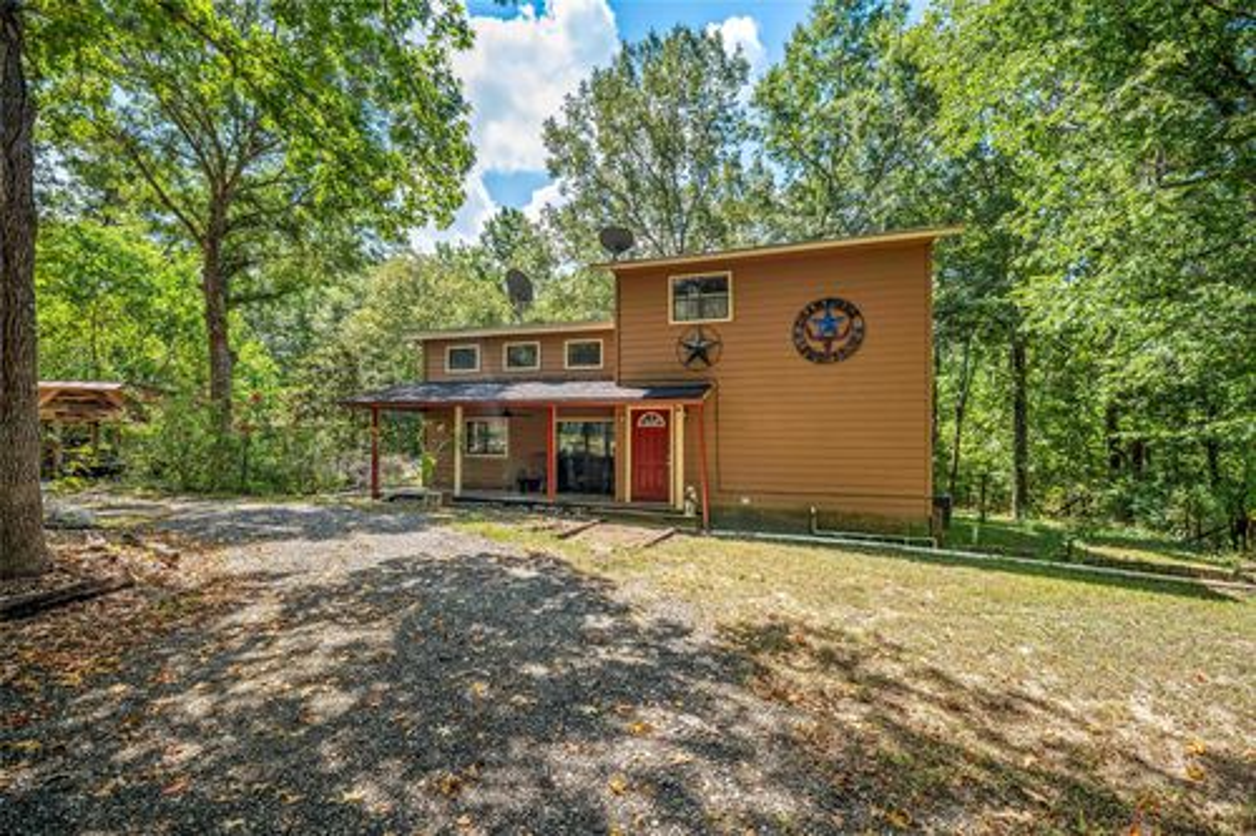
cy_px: 418
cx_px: 628
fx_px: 1221
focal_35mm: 35
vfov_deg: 37.8
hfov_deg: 54.5
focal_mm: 35
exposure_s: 1/400
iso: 100
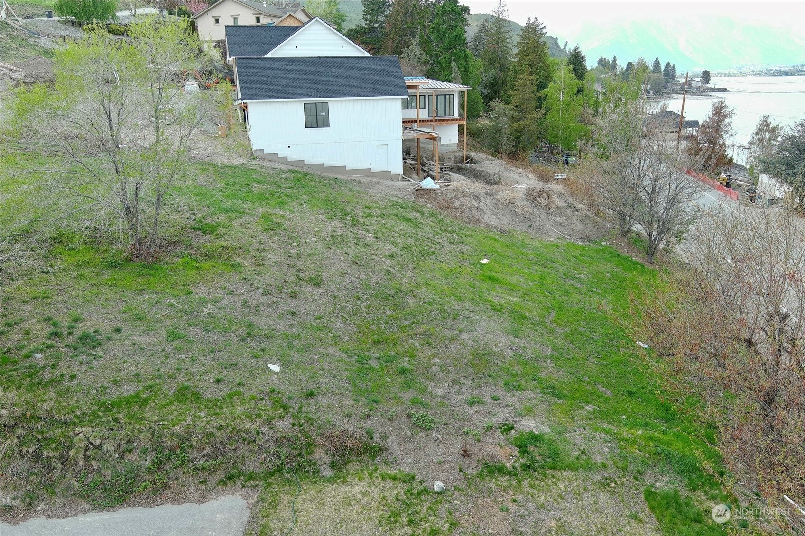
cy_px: 268
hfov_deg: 63.7
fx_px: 648
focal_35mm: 29
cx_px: 402
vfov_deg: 45.0
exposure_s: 1/240
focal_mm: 10.57
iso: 100
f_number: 2.8
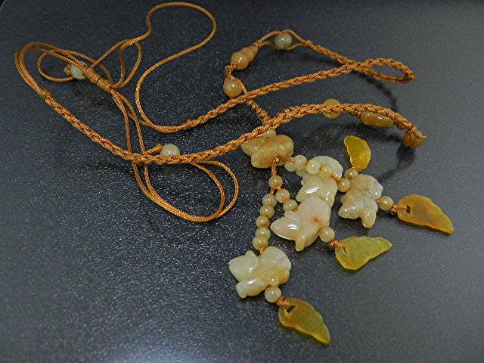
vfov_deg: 41.8
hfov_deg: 54.0
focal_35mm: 34
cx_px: 242
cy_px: 182
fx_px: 475
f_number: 7.2
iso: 800
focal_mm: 6.2
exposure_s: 1/30
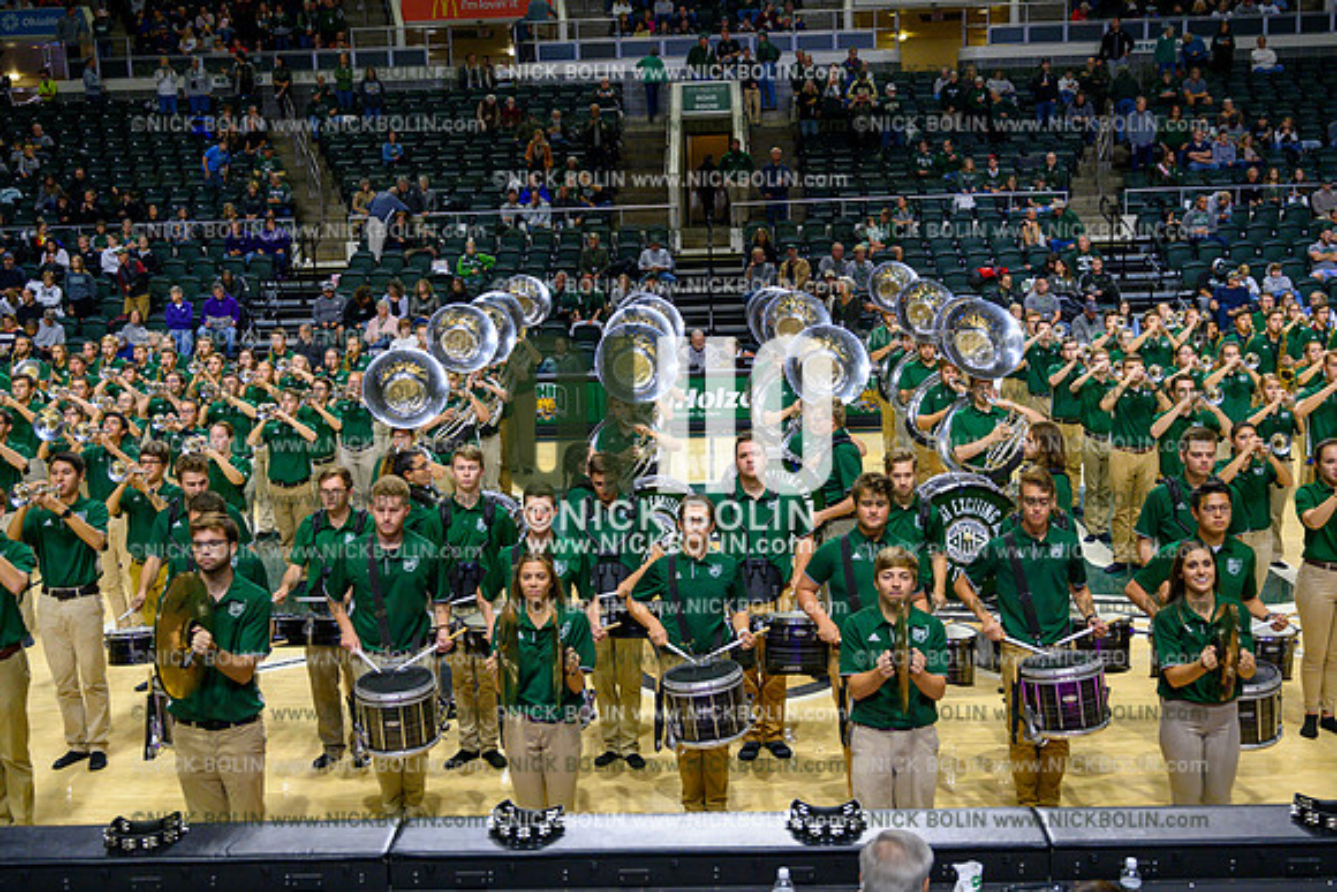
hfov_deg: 47.4
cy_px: 446
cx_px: 668
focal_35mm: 41
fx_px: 1523
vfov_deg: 32.6
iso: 3200
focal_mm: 41
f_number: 4.5
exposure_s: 1/500
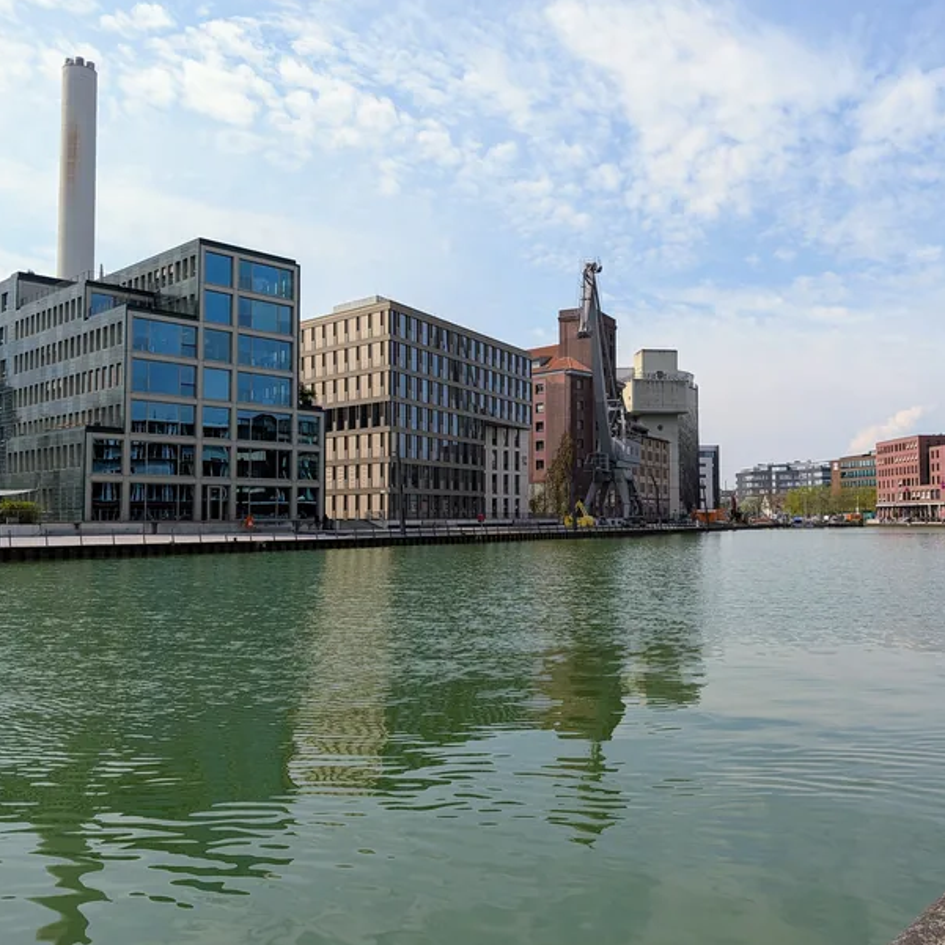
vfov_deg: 55.6
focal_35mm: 29
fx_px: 896
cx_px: 517
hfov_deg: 55.5
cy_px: 478
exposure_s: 1/1294
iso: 21
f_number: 1.68
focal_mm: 6.9
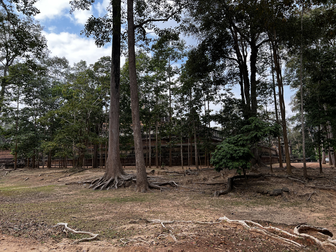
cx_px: 168
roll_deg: +0.6
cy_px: 126
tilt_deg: +8.6
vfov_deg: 53.1
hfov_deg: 67.3
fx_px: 252
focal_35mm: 26
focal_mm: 5.7
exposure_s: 1/808
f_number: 1.5
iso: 50
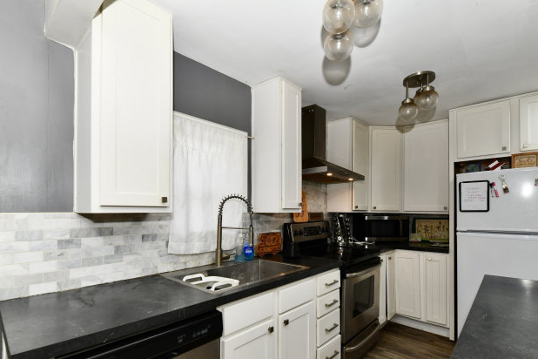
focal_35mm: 17
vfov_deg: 69.7
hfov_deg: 93.2
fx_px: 254
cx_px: 259
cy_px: 217
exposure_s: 1/60
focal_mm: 14
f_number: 6.3
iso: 640
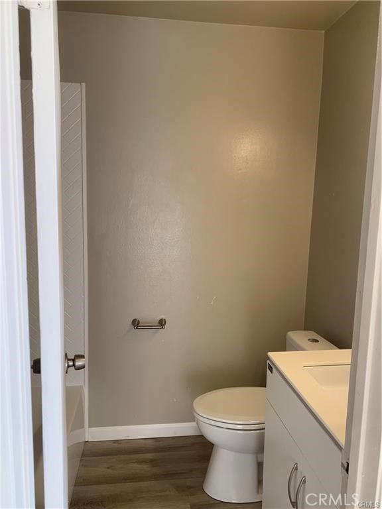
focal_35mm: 26
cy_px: 254
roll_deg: -2.0
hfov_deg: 53.1
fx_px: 383
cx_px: 191
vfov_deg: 67.3
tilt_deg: -5.9
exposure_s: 1/60
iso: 64
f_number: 1.8
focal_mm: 4.25
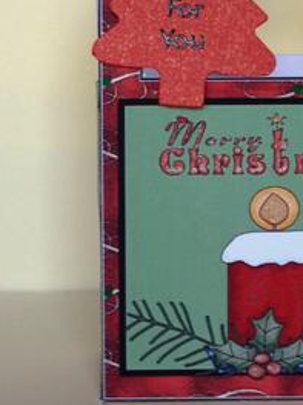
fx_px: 2079
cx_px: 258
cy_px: 95
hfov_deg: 8.3
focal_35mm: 178
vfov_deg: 11.1
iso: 400
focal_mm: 17
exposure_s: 1/8
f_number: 4.3
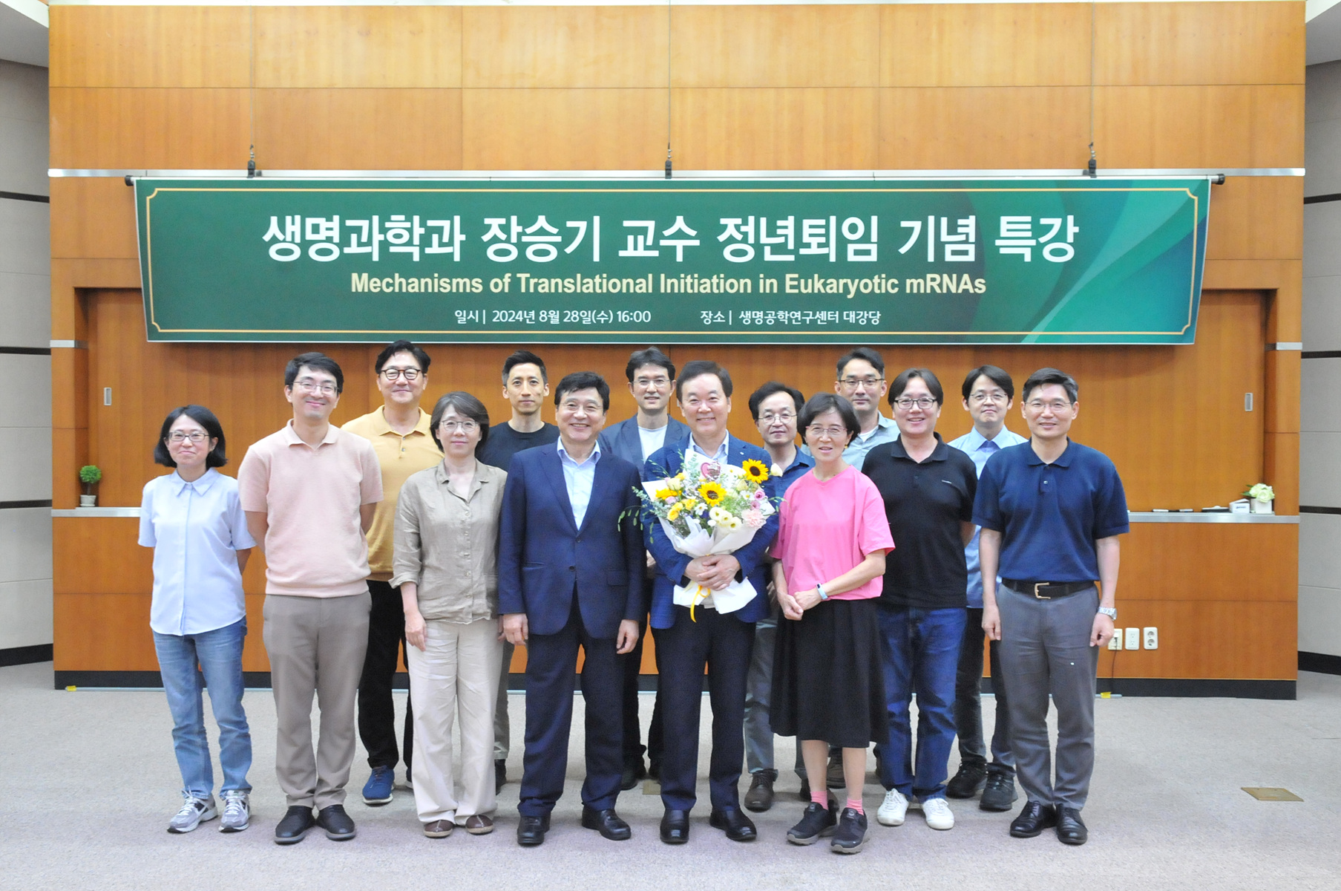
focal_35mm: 34
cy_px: 446
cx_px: 670
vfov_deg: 38.3
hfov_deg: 55.2
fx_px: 1283
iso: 3200
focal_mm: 23
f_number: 7.1
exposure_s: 1/20
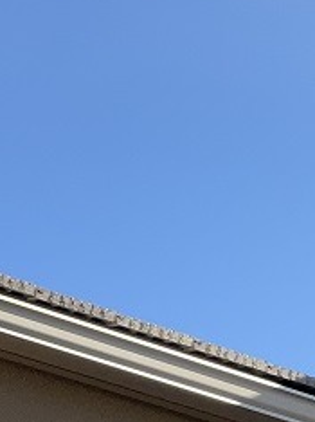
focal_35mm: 149
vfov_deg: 13.3
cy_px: 265
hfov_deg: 9.5
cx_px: -247
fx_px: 1811
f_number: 1.8
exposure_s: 1/770
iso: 16
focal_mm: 3
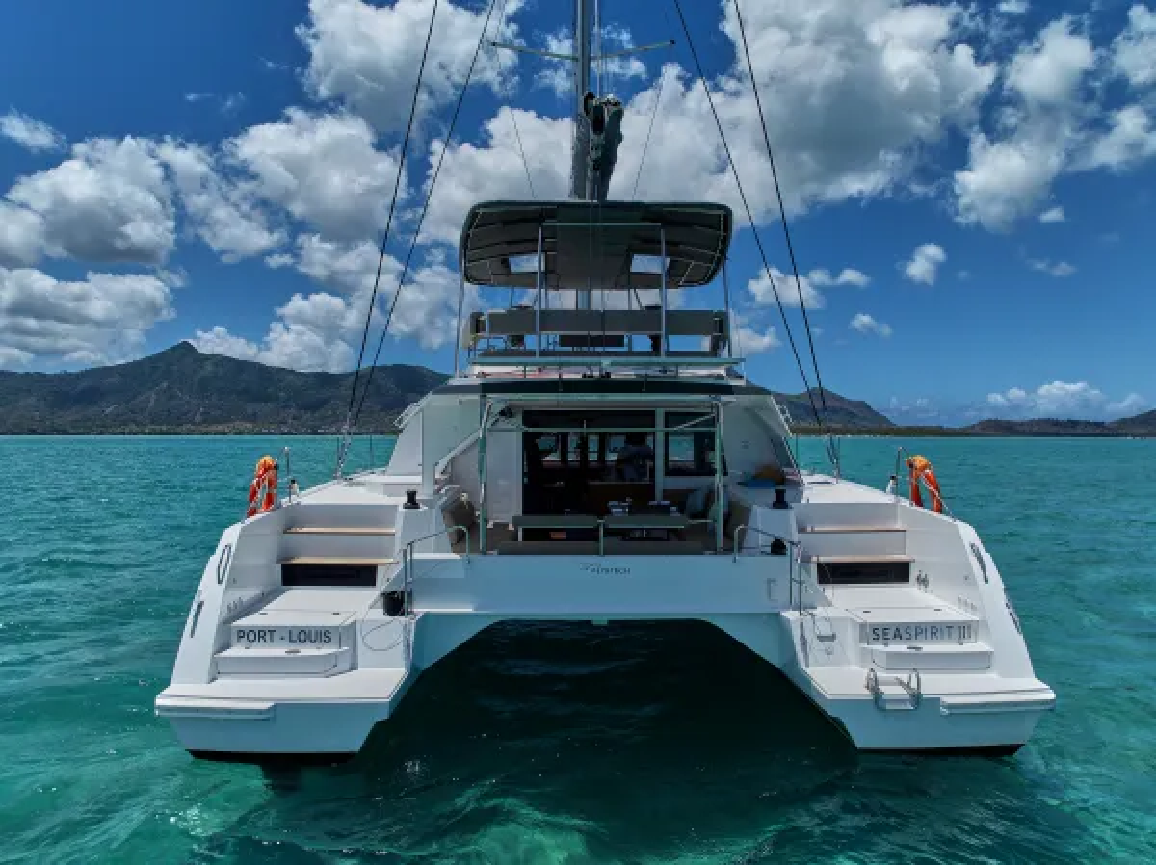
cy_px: 432
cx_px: 578
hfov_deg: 71.6
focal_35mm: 24
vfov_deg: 56.7
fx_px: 801
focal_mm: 12.29
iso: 200
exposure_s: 1/1000
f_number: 2.8
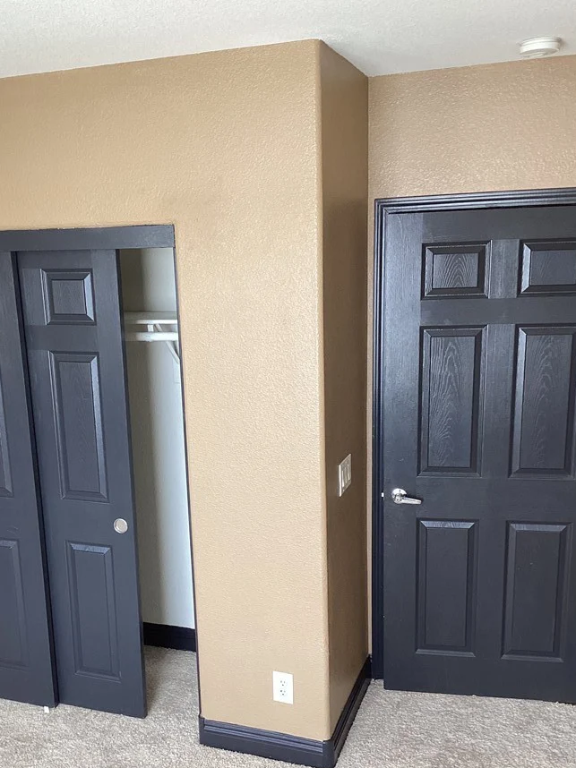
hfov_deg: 38.6
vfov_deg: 50.0
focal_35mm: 37
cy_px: 442
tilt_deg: -15.1
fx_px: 821
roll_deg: +2.2
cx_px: 244
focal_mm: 3.3
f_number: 2.4
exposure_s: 1/60
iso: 80
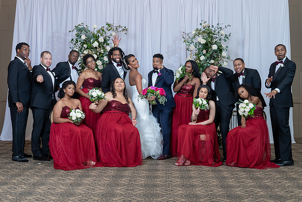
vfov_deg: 27.8
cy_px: 110
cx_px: 148
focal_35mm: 48
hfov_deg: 40.7
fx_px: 407
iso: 2000
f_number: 5.6
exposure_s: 1/200
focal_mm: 44
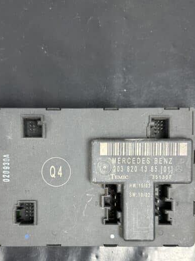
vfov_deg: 49.0
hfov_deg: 38.6
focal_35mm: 37
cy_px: 181
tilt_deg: -88.2
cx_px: 87
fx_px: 278
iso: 160
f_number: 1.78
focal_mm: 6.86
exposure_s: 1/50
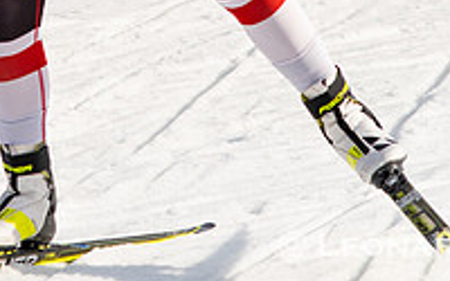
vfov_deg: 2.9
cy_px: -217
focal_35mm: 445
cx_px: -58
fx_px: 5457
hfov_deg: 4.7
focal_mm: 85
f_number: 6.3
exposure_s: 1/2000
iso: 400
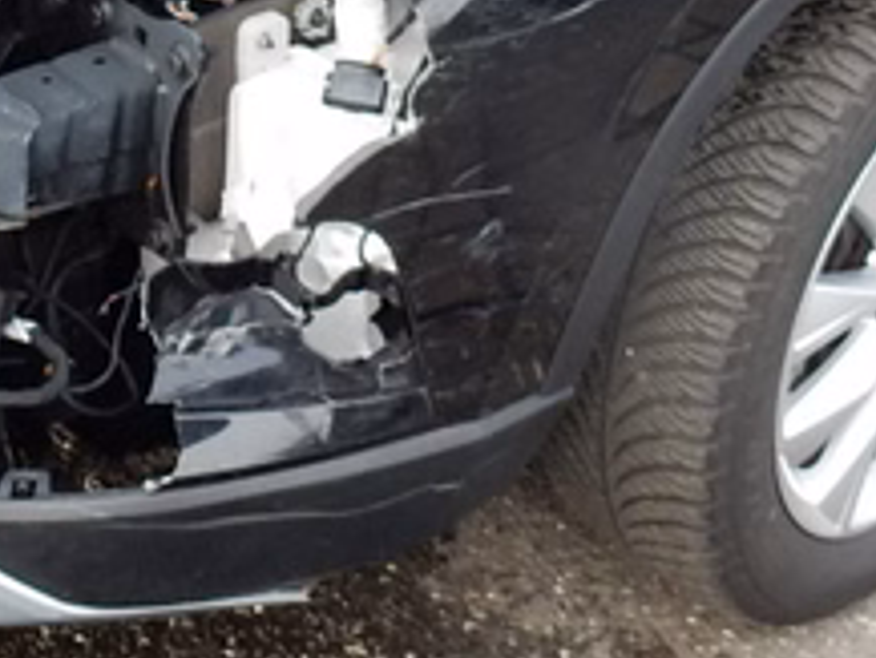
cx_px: 525
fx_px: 2329
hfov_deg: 21.3
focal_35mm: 92
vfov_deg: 14.9
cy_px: -327
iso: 125
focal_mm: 4.5
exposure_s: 1/125
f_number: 3.7
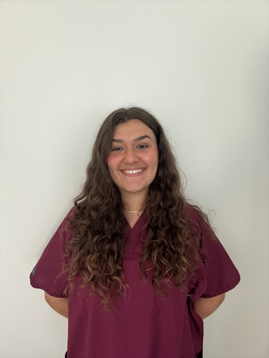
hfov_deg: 58.9
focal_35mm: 23
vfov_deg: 73.9
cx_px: 134
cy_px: 179
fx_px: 238
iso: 125
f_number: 1.9
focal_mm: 2.69
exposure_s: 1/60
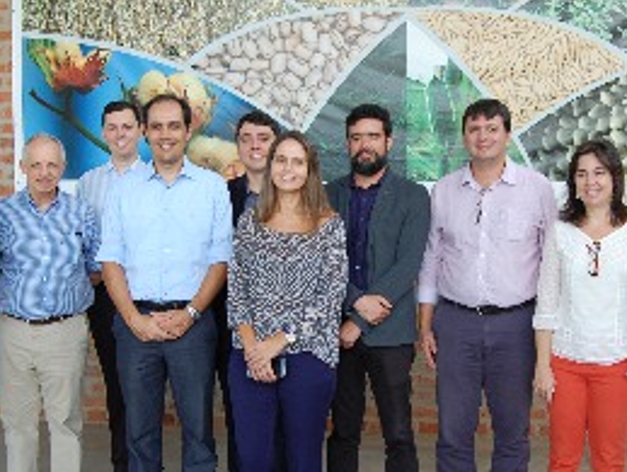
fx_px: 871
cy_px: 263
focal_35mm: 48
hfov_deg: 39.5
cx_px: 361
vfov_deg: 30.3
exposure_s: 1/125
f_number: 5.6
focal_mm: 18
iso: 400
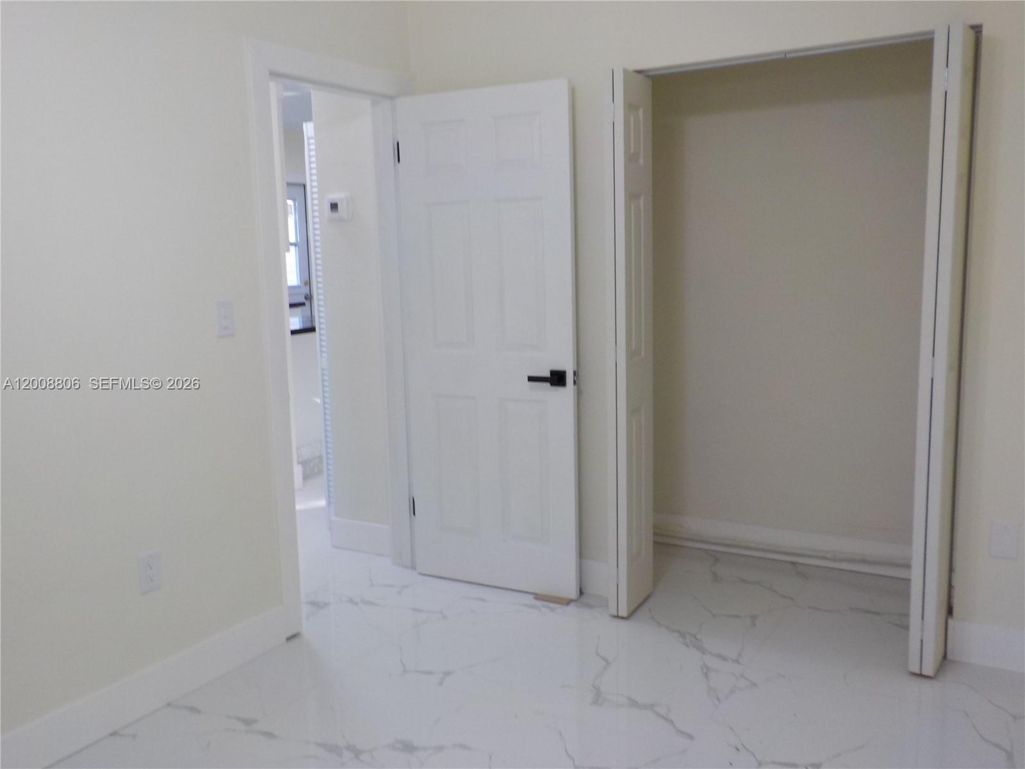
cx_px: 512
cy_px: 384
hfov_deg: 60.0
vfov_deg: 46.8
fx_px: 888
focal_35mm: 30
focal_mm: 4.1
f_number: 3.3
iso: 140
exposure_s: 1/30
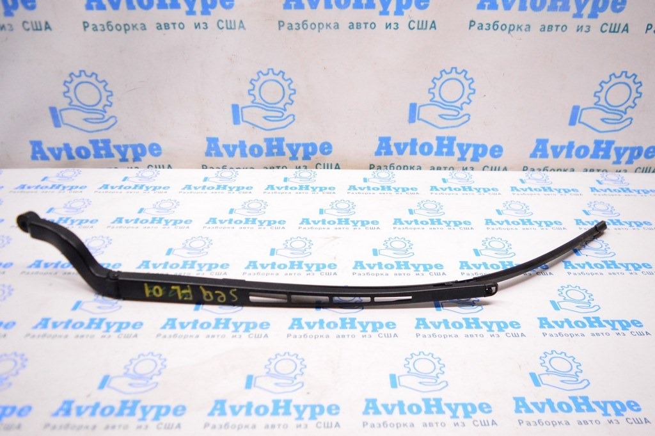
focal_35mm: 27
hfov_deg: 67.4
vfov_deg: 47.9
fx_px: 491
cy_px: 218
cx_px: 328
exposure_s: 1/320
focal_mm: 18
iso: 3200
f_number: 3.5
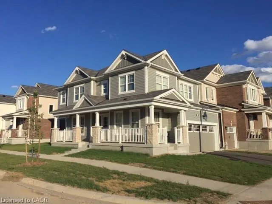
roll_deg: -0.7
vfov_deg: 48.2
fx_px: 228
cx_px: 136
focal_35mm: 29
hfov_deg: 61.7
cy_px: 102
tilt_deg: +9.1
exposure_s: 1/3597
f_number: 2.2
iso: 32
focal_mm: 4.15
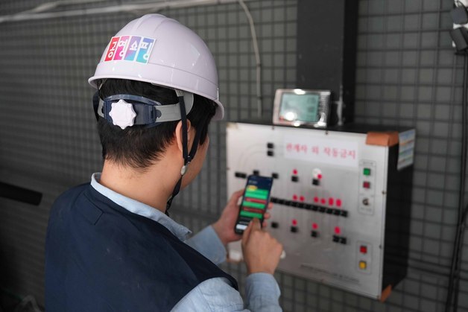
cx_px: 234
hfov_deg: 50.7
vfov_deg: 35.1
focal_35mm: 38
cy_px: 156
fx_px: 494
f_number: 2.8
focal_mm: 38
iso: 2500
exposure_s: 1/160
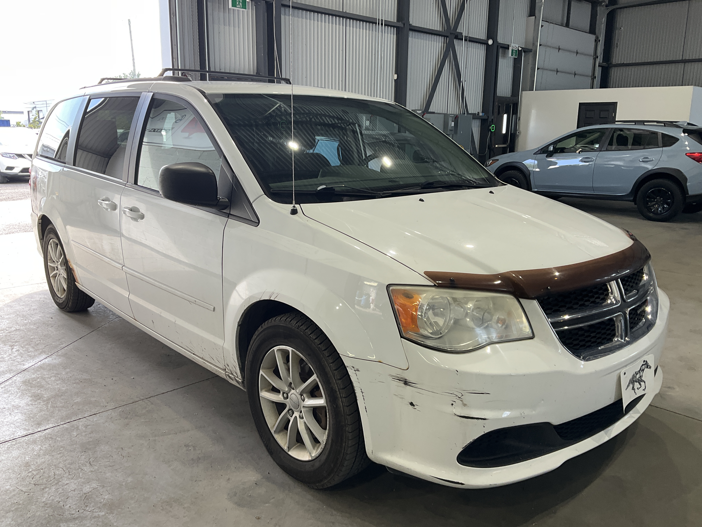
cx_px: 351
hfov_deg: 61.7
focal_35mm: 29
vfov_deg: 48.2
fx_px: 588
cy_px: 264
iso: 32
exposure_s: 1/122
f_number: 1.8
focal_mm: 3
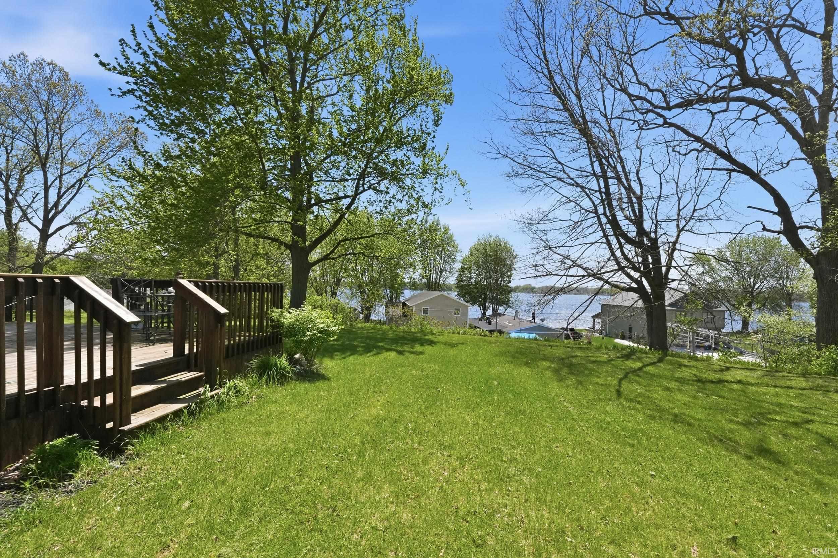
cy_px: 279
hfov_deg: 100.4
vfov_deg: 77.3
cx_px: 419
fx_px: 349
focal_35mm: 15
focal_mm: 10
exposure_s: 1/2500
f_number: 8
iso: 1600
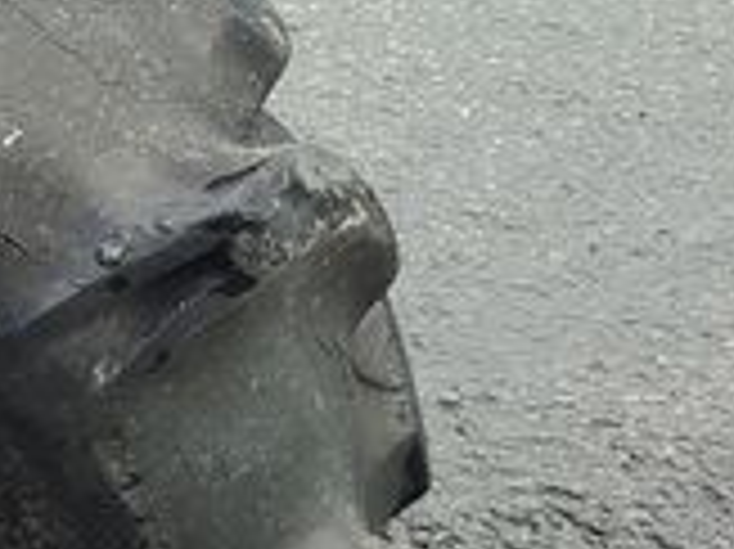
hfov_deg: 11.1
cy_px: 1058
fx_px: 3327
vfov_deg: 8.9
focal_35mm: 157
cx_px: -874
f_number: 1.9
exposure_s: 1/134
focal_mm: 6.04
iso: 50
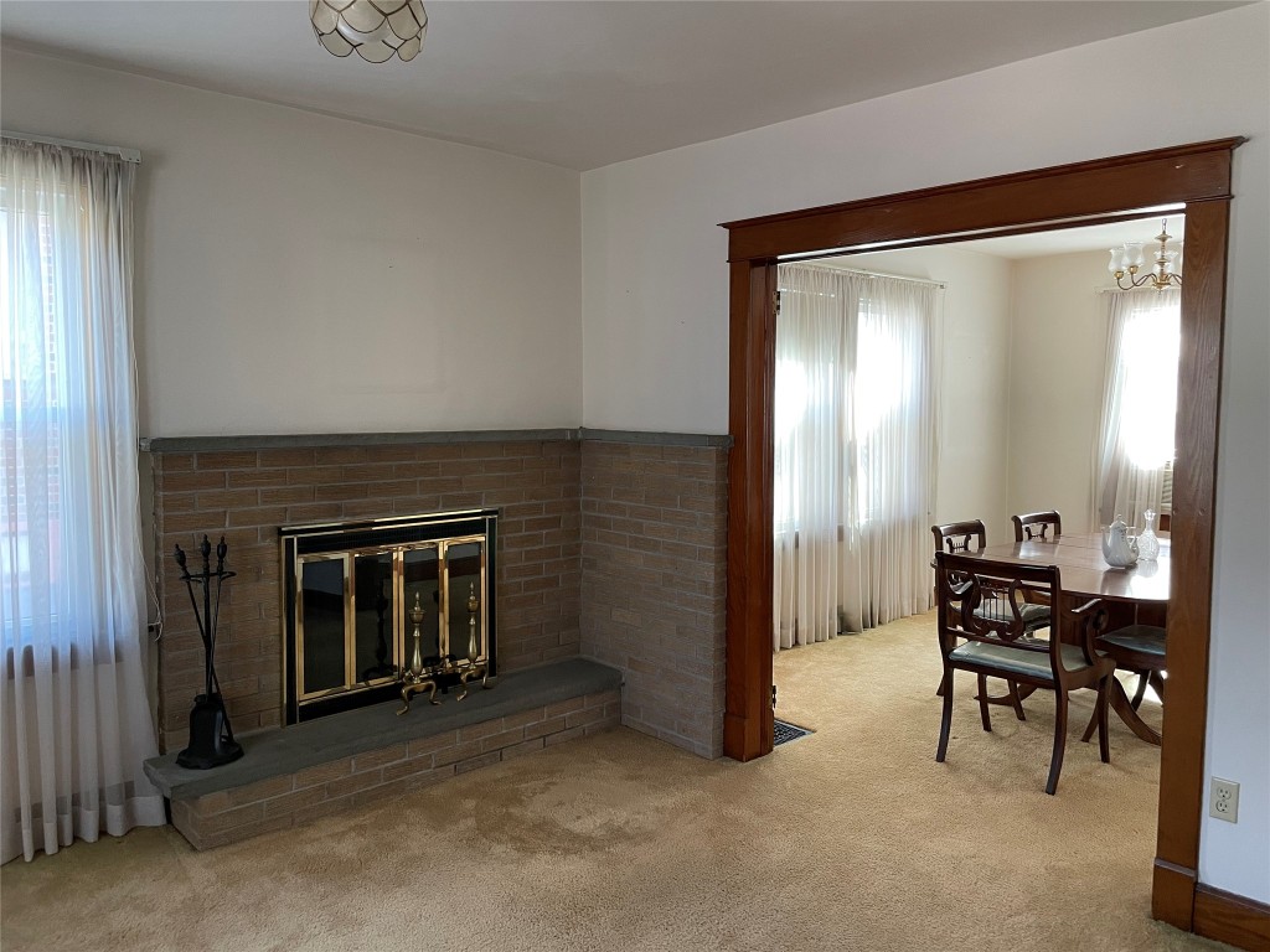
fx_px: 954
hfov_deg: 67.3
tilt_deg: -3.7
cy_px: 476
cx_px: 635
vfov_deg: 53.1
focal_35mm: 26
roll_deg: -0.9
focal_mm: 4.2
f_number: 1.6
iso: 160
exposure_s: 1/60
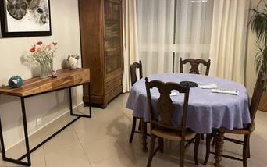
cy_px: 69
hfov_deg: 64.6
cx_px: 136
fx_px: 211
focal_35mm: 29
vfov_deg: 43.0
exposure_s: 1/50
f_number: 1.6
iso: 500
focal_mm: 4.2
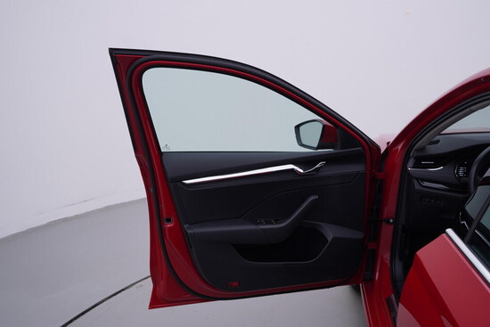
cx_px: 245
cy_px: 164
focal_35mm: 36
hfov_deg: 53.1
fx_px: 490
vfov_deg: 36.9
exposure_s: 1/80
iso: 125
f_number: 4
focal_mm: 24
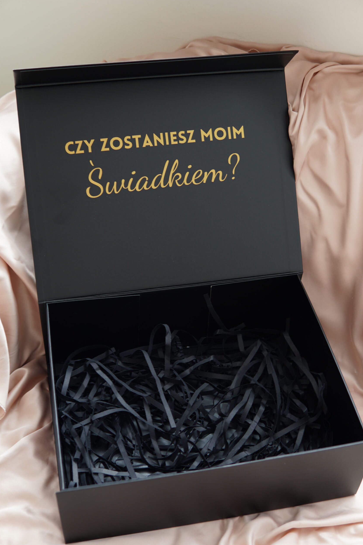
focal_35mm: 46
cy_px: 272
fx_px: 696
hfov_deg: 29.3
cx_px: 180
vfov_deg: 42.7
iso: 100
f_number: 2.8
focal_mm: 30
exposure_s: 1/5
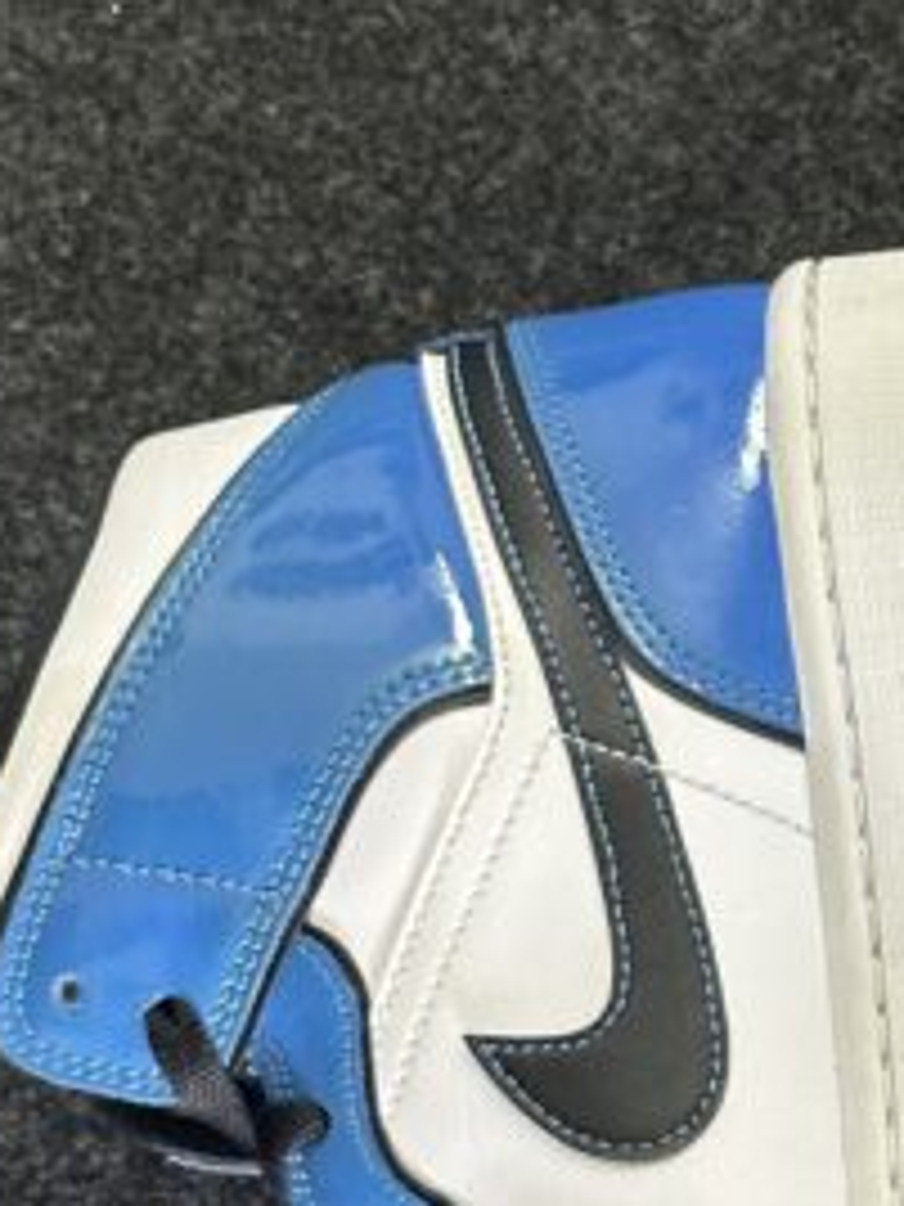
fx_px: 4979
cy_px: 1285
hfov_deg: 10.2
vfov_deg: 13.6
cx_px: 1066
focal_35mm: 143
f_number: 1.78
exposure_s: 1/50
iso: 160
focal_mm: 6.86
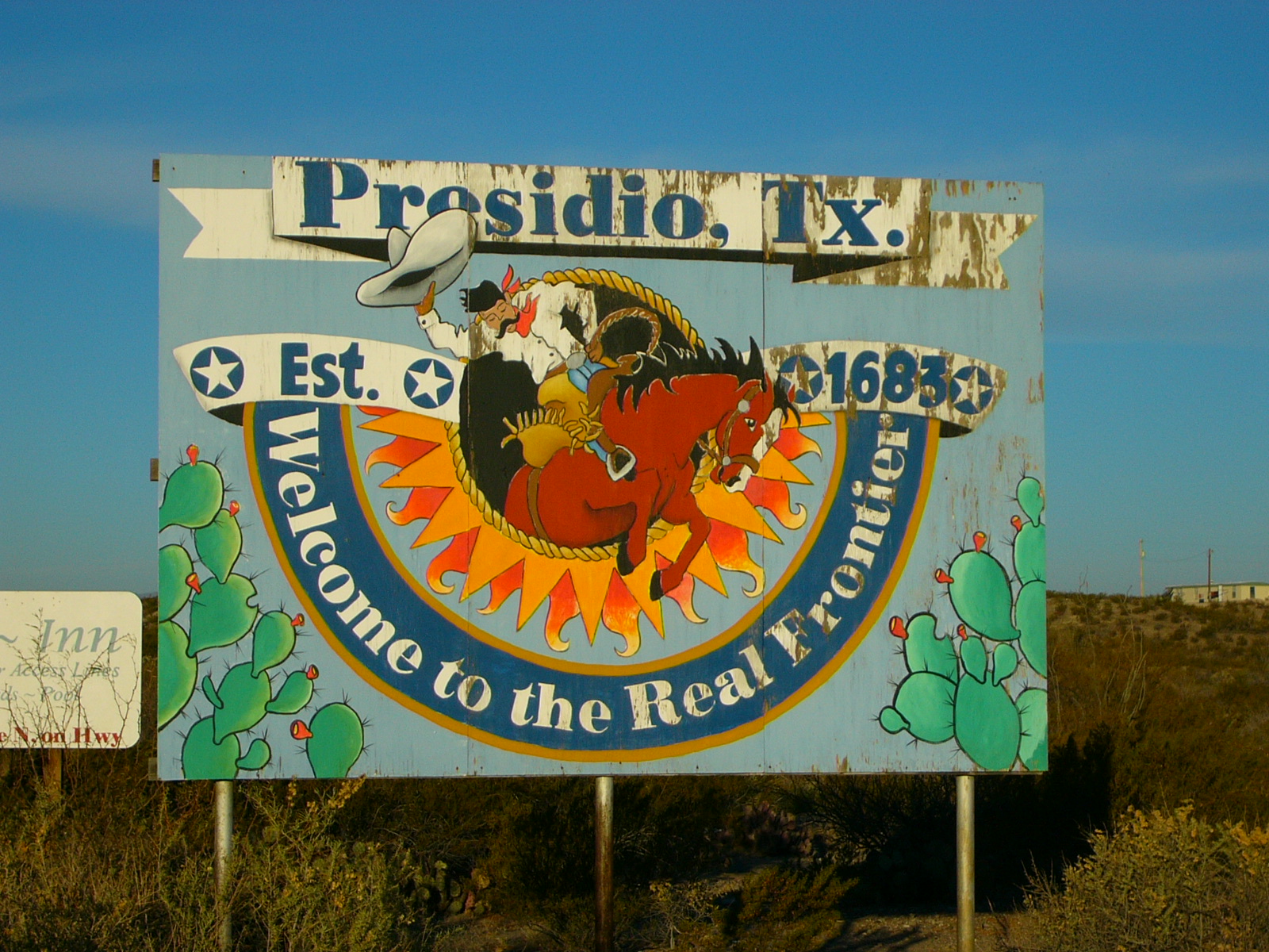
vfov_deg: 16.6
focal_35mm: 89
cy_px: 476
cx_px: 634
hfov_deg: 22.0
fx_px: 3263
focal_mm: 14.7
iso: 50
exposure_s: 1/800
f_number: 4.6
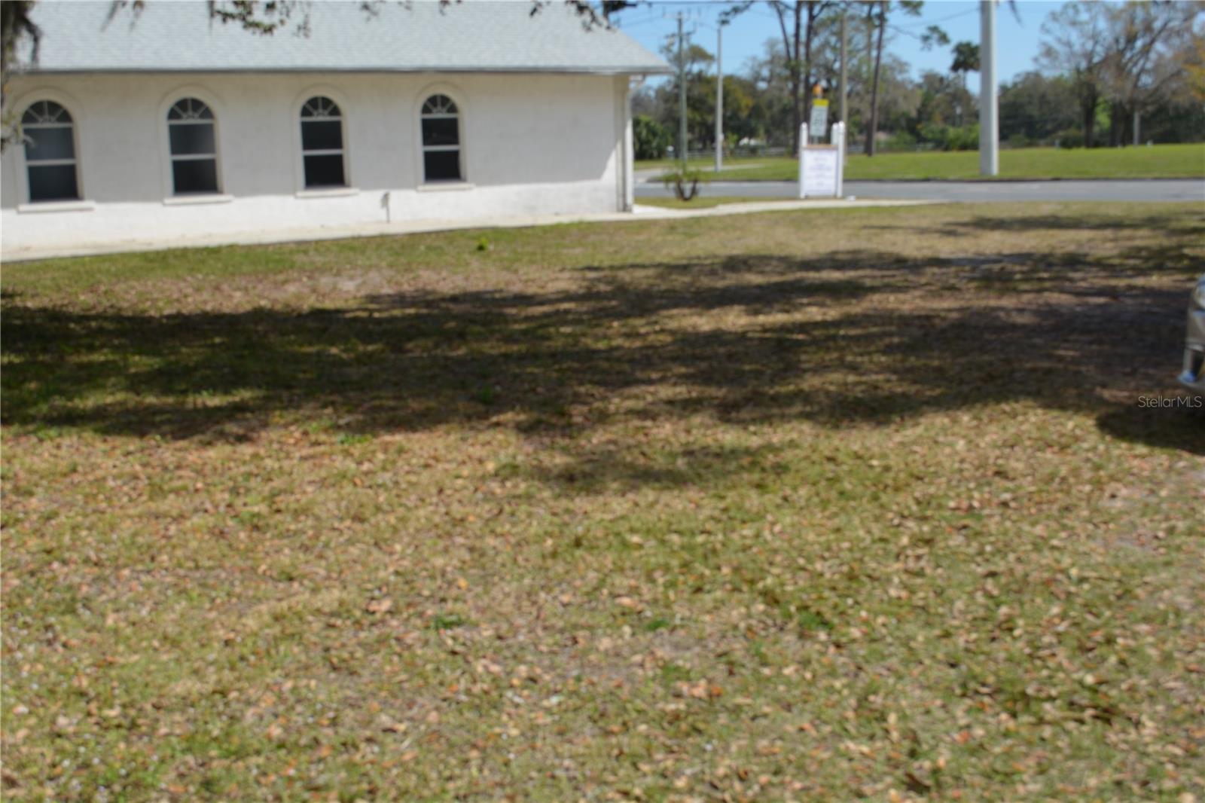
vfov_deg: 31.9
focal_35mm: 42
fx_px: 1405
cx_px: 602
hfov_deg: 46.4
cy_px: 402
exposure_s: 1/250
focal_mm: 28
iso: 125
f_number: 8
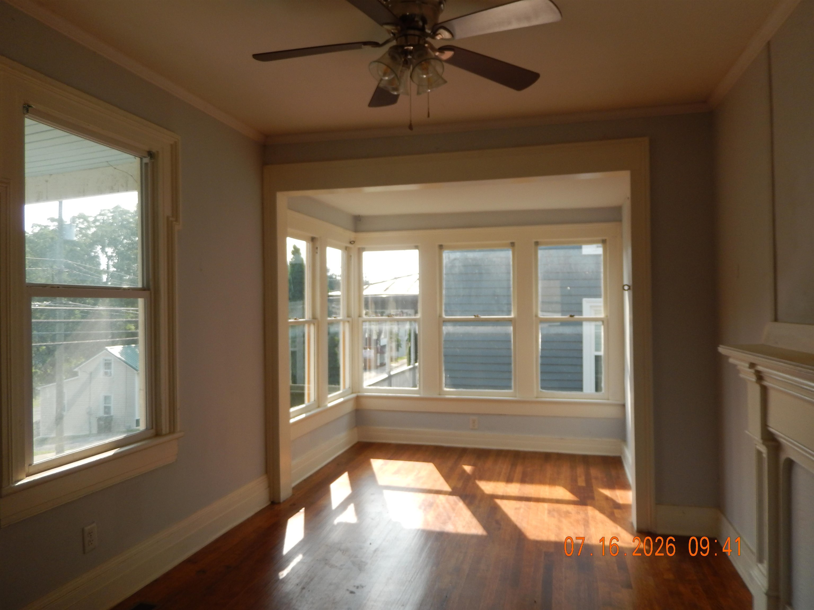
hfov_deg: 69.4
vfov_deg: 54.9
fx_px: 588
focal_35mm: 25
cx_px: 407
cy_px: 305
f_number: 3.4
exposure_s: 1/400
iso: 125
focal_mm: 4.5
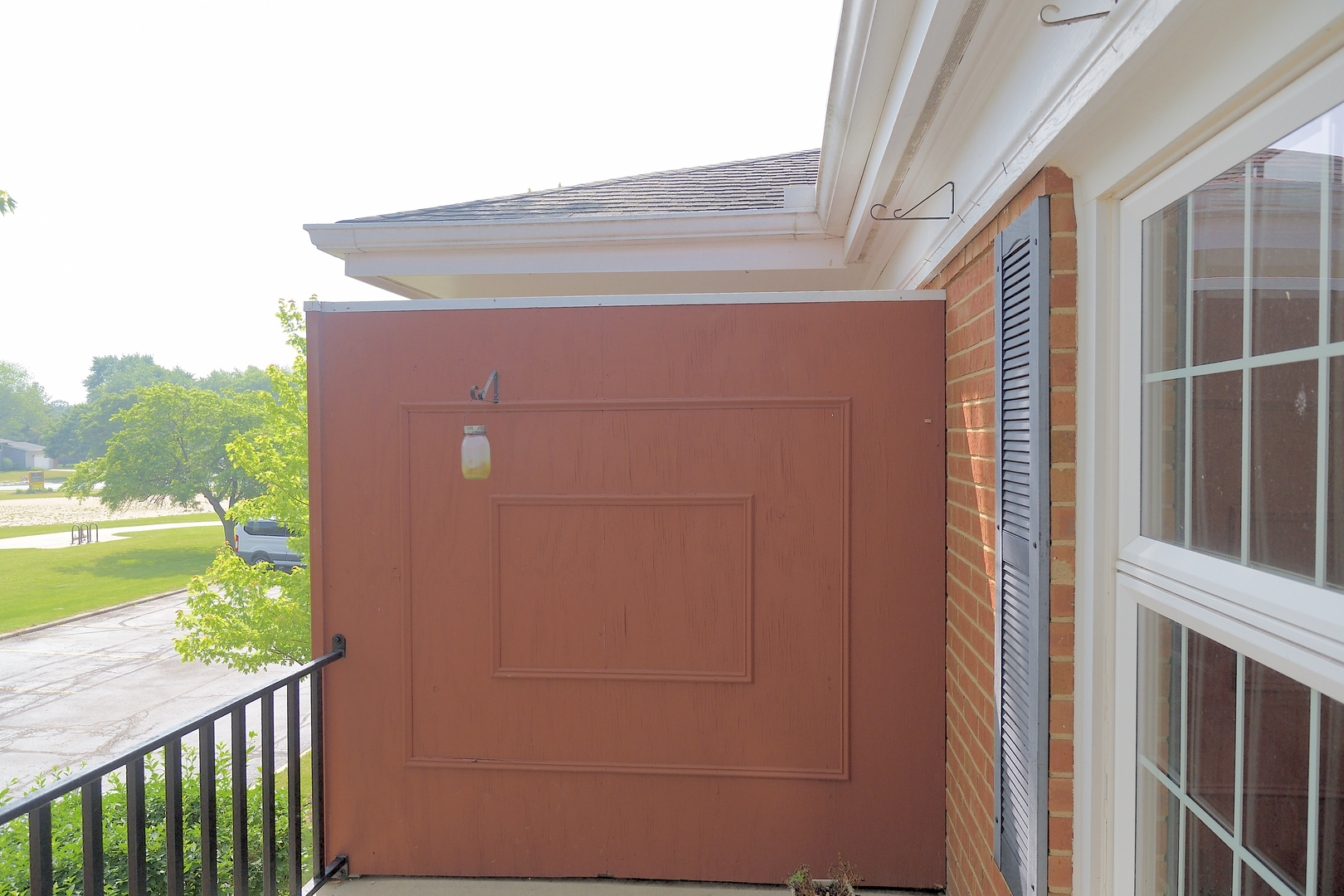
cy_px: 448
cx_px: 672
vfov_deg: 53.1
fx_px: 896
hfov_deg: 73.7
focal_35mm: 24
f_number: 4.5
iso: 320
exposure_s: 1/1000
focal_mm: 16
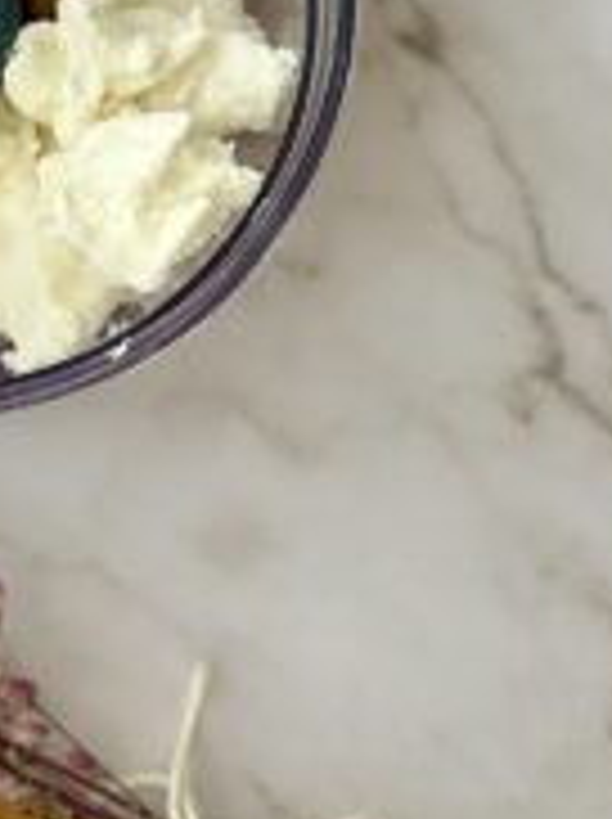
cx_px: 83
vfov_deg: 14.7
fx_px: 3119
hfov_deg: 11.2
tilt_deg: -75.2
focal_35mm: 132
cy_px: -50
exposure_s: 1/172
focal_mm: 6.86
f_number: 1.78
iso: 80
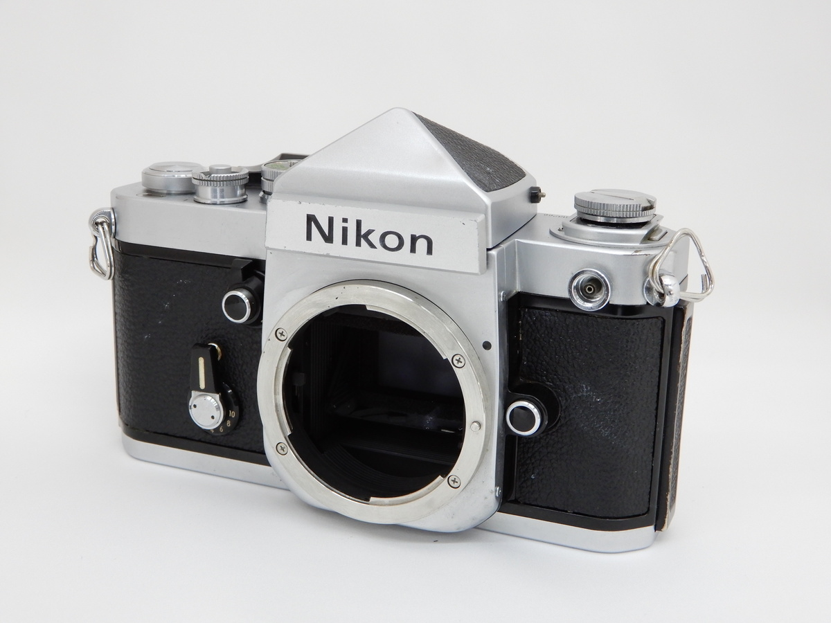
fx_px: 1200
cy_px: 312
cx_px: 416
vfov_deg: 29.1
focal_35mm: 50
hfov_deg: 38.2
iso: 320
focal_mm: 8.9
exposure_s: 1/30
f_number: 4
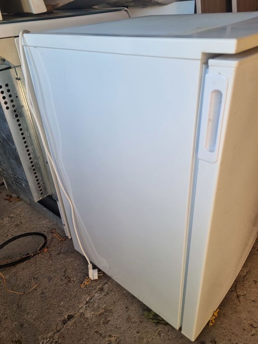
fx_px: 258
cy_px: 172
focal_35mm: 26
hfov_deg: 53.1
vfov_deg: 67.3
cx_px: 129
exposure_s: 1/141
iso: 50
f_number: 1.8
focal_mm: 5.4
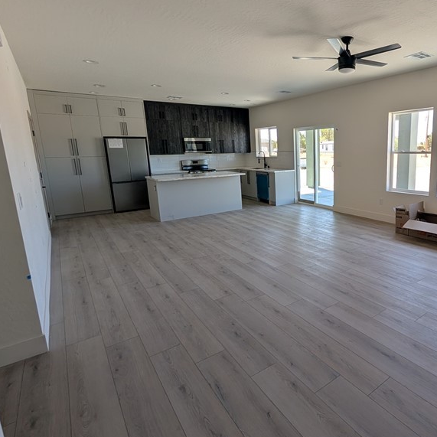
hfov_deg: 73.5
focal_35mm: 19
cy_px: 204
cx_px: 314
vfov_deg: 77.6
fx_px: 271
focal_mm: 2.02
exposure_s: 1/368
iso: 72
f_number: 1.7
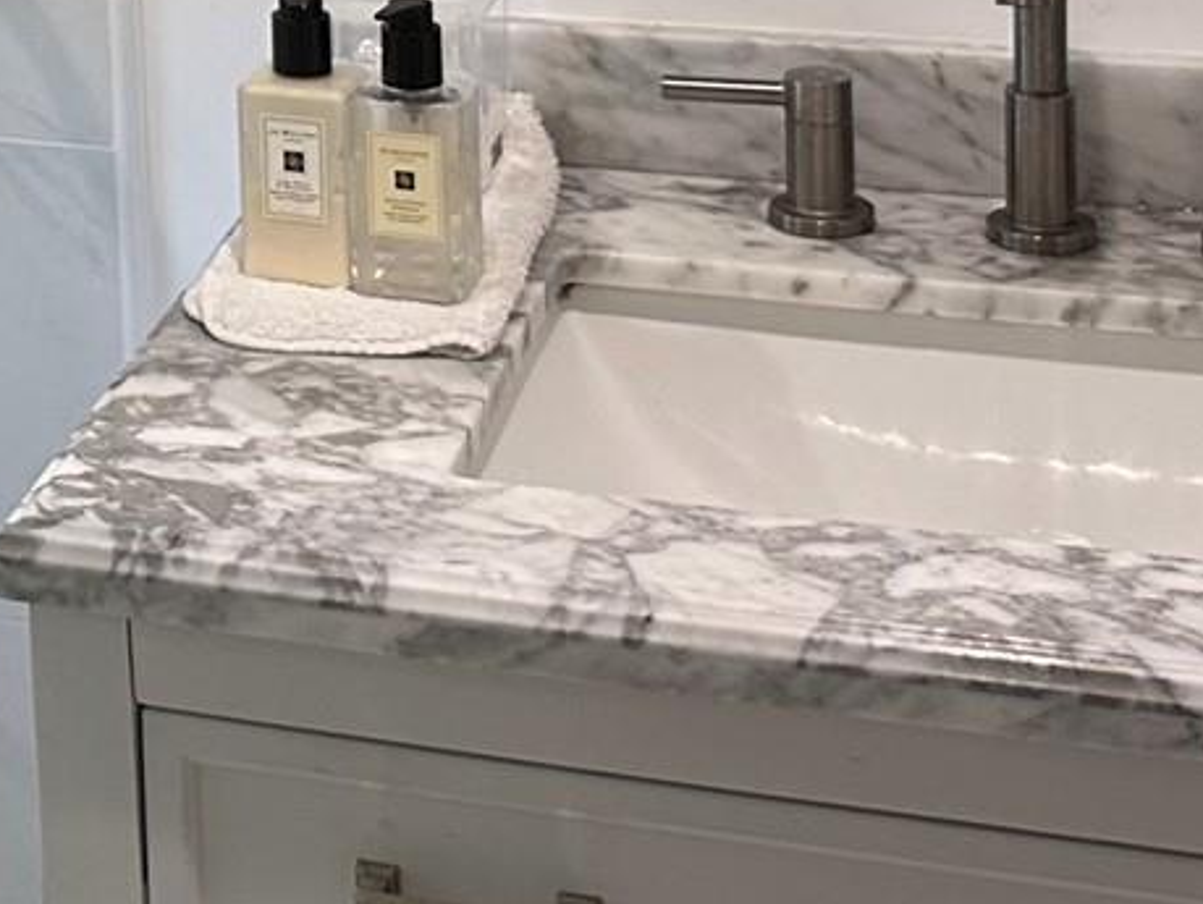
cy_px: -414
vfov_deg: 13.2
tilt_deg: -8.2
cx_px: -545
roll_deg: +3.9
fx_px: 3721
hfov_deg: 16.8
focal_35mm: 107
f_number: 1.78
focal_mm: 6.86
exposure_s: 1/120
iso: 125
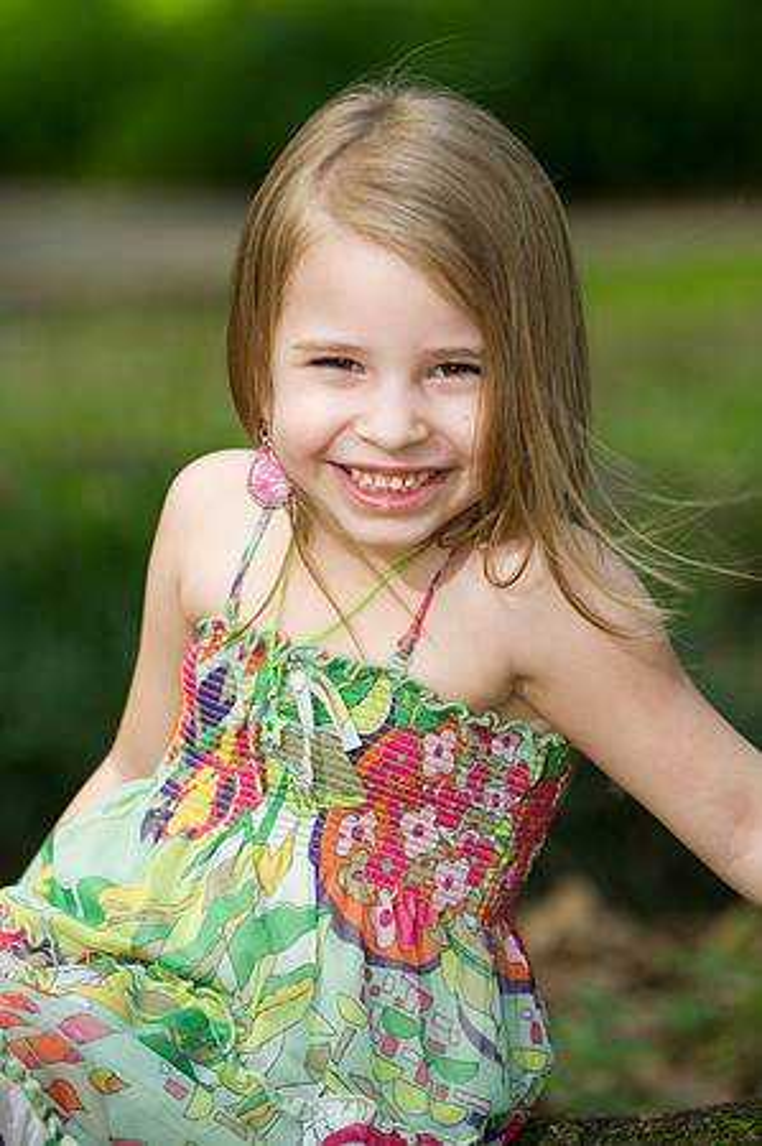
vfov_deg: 12.1
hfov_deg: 8.1
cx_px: 381
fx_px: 5410
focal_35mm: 170
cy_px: 573
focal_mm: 170
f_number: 4
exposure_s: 1/100
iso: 200
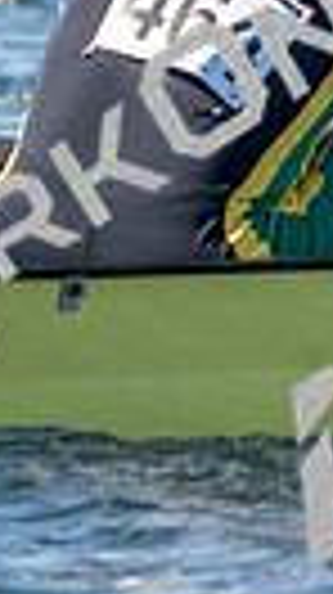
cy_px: -133
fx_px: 14589
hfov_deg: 1.3
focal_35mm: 927
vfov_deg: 2.3
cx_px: 1206
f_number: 5.6
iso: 400
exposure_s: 1/1600
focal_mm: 202
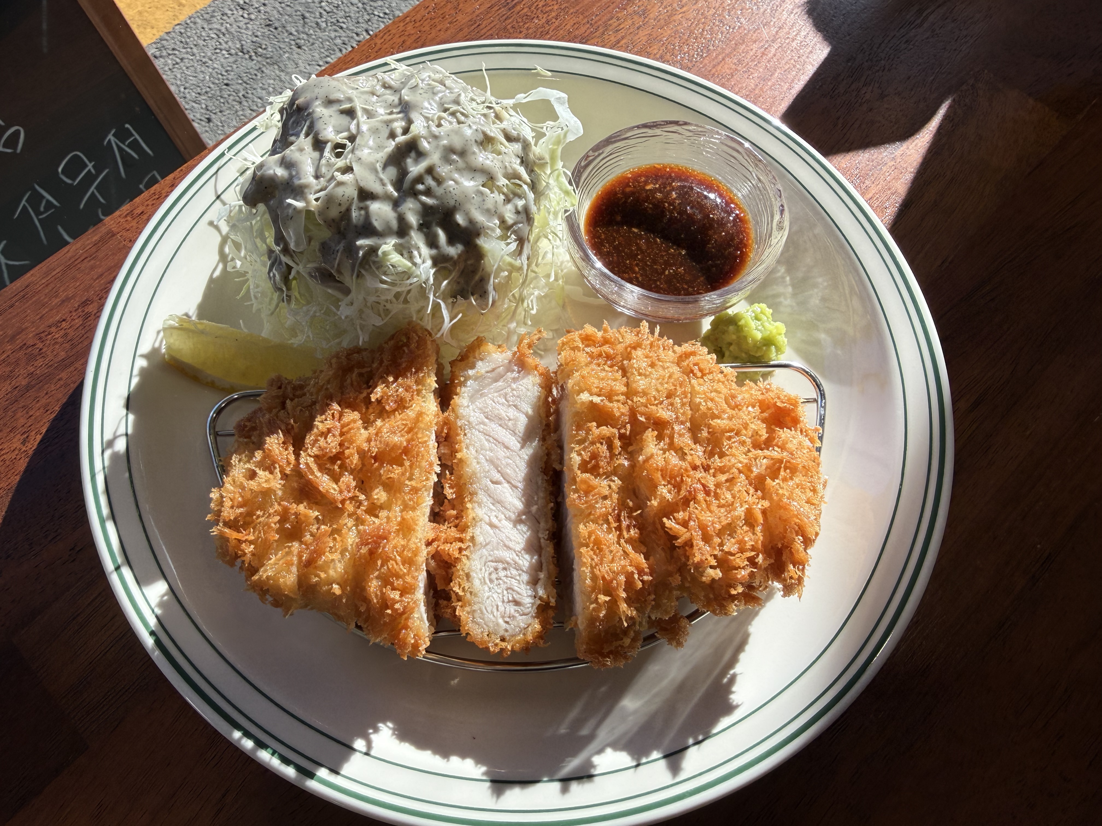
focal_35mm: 24
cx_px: 551
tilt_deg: -67.6
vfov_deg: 56.8
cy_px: 413
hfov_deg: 71.6
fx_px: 764
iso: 40
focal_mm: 2.22
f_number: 2.2
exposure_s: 1/679
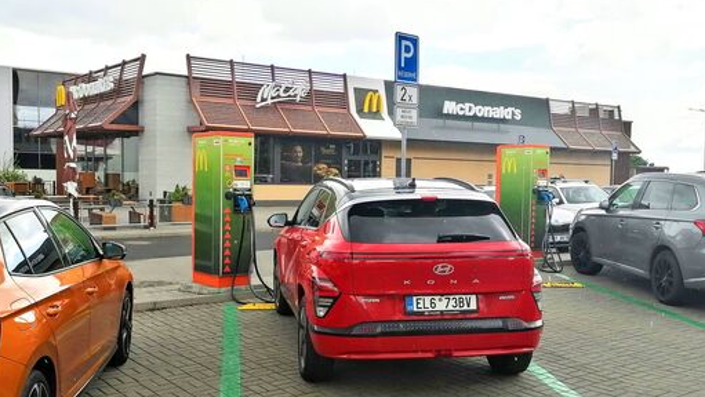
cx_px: 352
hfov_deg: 49.4
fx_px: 767
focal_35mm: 41
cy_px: 226
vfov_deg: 29.0
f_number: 1.8
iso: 50
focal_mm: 5.3
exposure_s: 1/1003
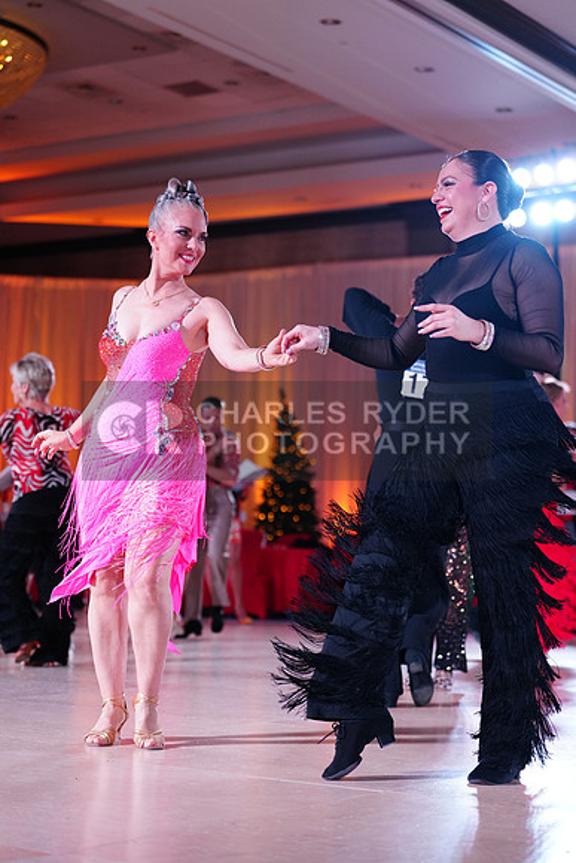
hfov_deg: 19.5
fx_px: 1679
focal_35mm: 70
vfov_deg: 28.8
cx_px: 288
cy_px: 432
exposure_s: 1/500
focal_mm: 70
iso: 2000
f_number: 2.8
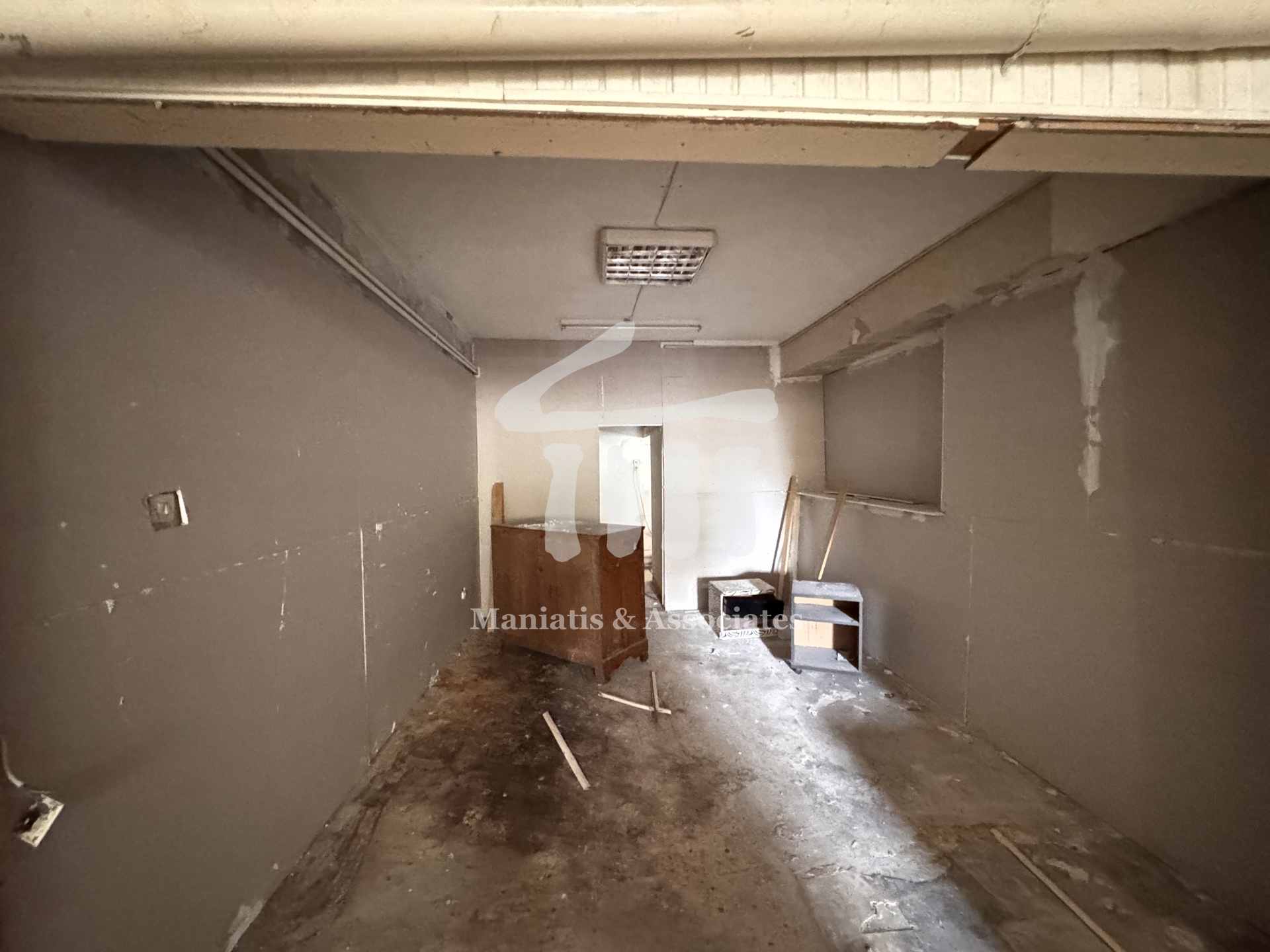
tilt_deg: +0.1
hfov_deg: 102.1
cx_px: 635
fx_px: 514
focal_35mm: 14
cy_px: 476
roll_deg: +2.0
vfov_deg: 85.7
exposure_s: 1/15
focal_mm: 2.22
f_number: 2.2
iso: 2500
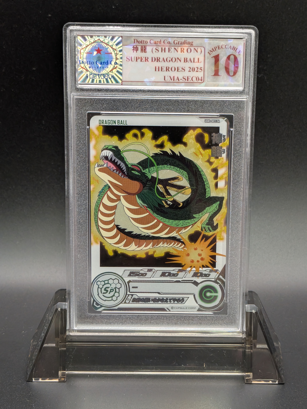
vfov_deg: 38.9
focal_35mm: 49
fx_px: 579
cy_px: 204
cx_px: 154
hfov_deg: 29.7
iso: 216
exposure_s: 1/124
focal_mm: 4.53
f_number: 1.7
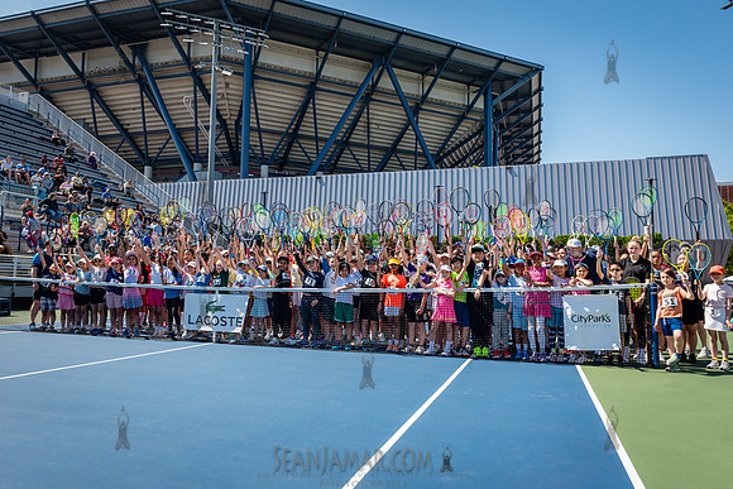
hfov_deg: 67.4
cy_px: 244
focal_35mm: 27
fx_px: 550
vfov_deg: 48.0
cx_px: 366
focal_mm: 27
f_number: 6.3
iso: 200
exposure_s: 1/400
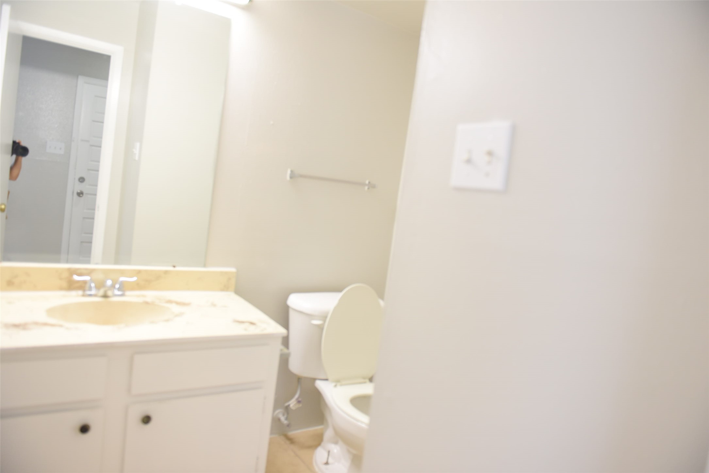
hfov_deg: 73.7
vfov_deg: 53.2
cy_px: 236
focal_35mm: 24
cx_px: 354
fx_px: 473
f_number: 3.2
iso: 800
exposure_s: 1/60
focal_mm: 24
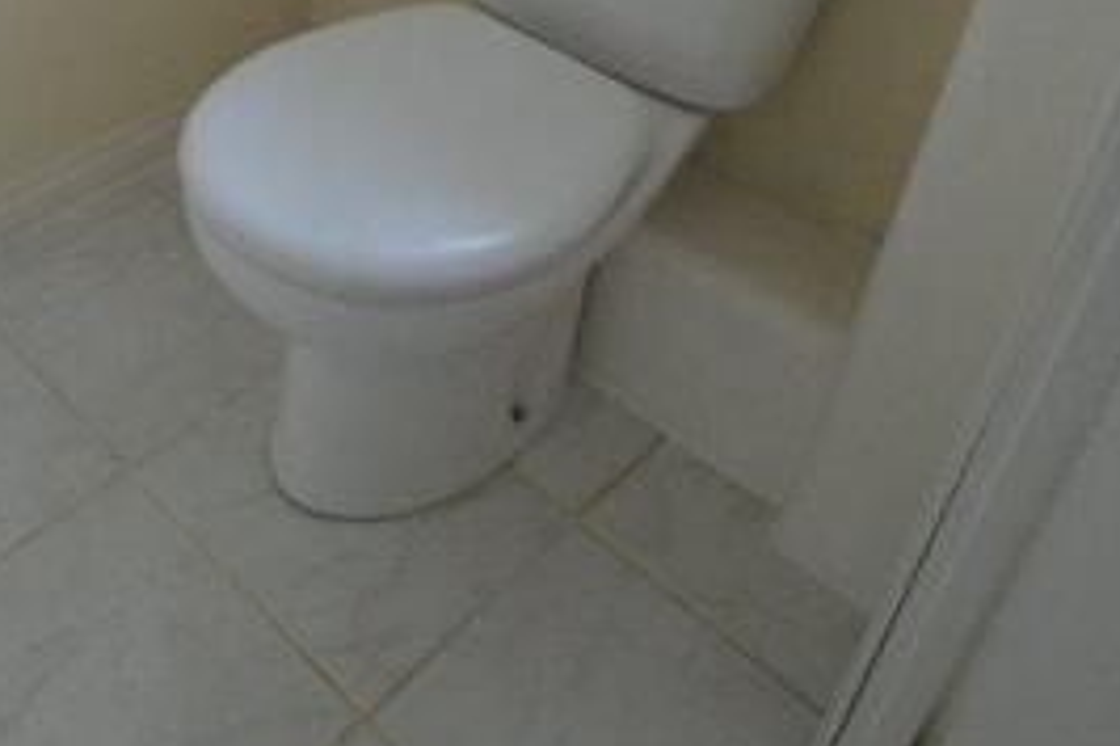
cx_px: 76
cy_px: -110
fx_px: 1150
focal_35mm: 37
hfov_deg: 46.0
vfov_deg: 31.2
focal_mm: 10
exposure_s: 1/60
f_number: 3.5
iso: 560
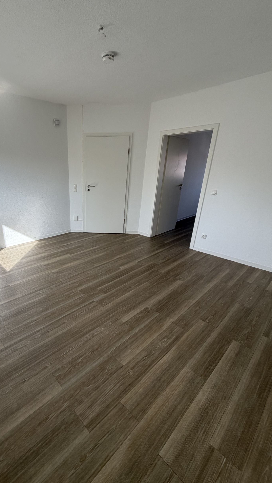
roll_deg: -0.2
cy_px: 246
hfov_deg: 64.7
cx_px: 84
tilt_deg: -21.2
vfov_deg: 99.4
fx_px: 205
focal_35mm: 16
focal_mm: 2.22
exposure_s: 1/161
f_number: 2.2
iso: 50
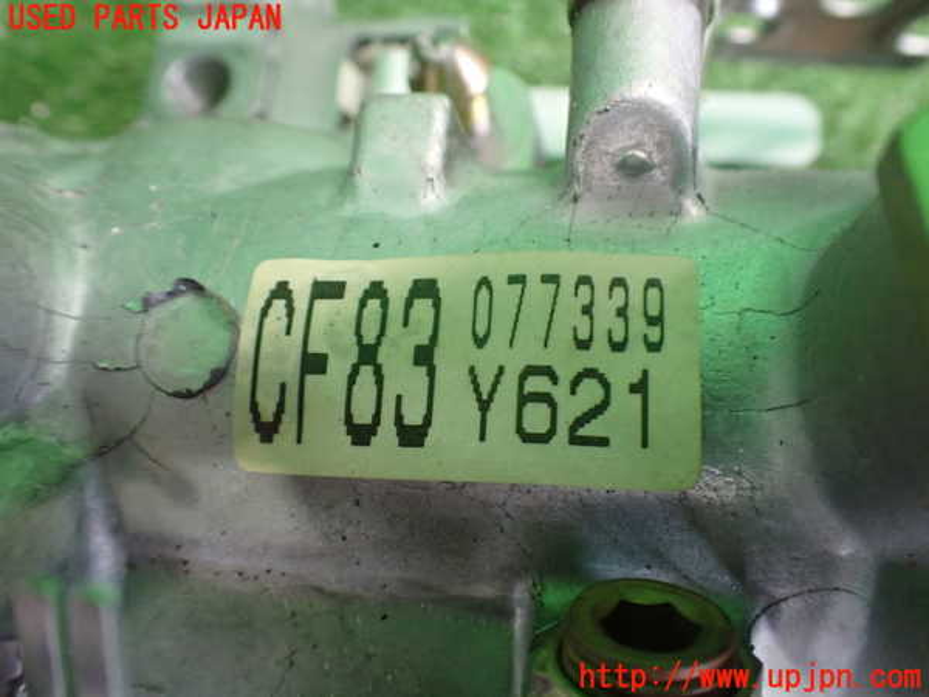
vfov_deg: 46.8
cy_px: 348
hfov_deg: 60.0
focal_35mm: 30
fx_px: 805
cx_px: 464
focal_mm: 5.4
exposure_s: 1/60
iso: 800
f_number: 2.3
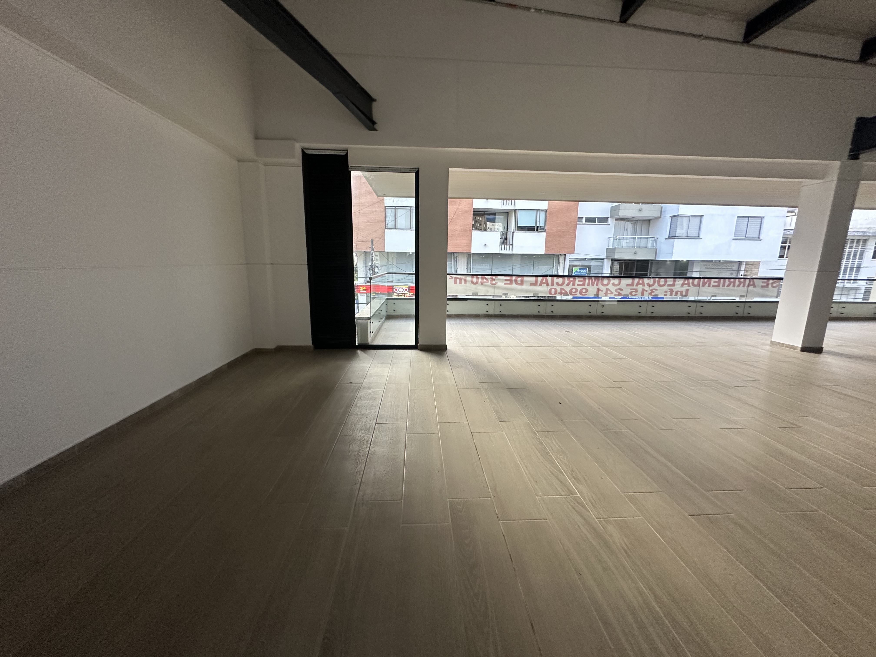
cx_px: 438
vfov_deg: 85.7
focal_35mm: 14
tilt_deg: -11.0
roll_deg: -1.8
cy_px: 328
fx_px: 354
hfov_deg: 102.1
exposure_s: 1/99
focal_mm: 2.22
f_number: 2.2
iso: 250
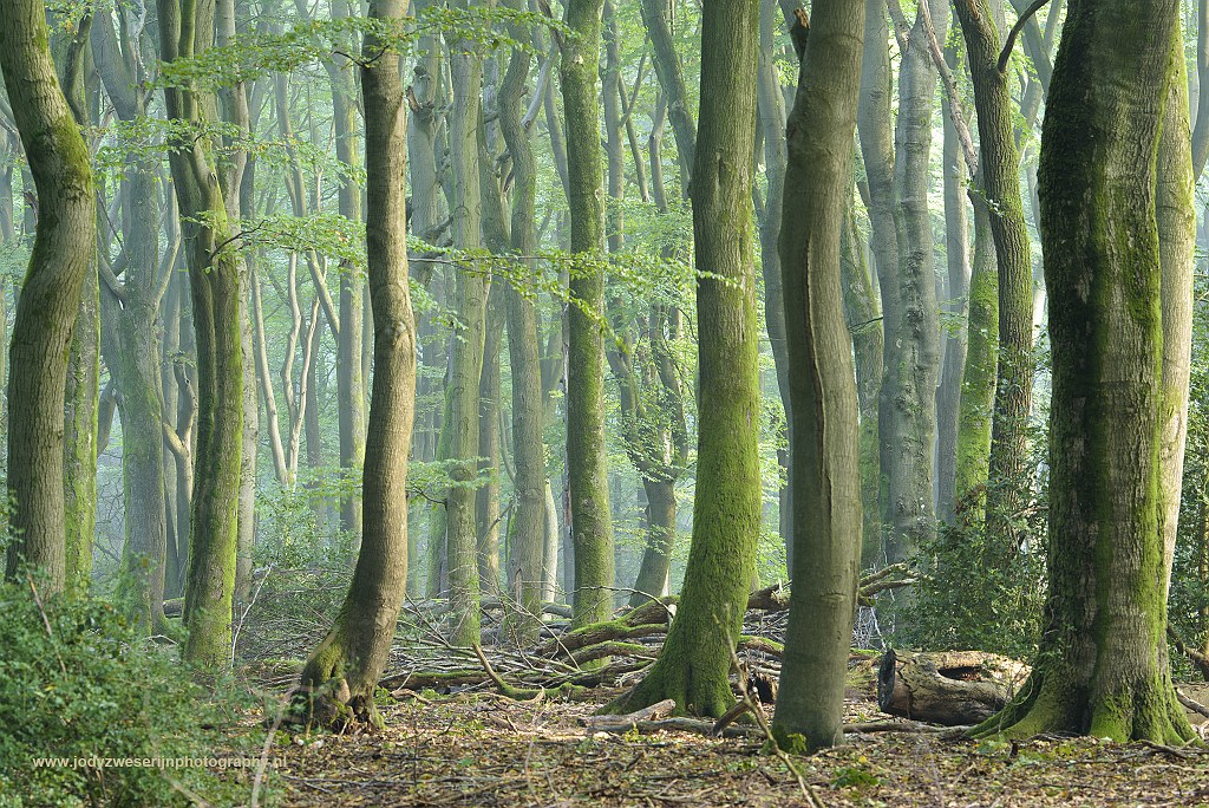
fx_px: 7056
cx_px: 604
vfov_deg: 6.6
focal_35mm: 210
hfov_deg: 9.8
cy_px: 404
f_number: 13
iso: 100
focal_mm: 210
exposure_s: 4
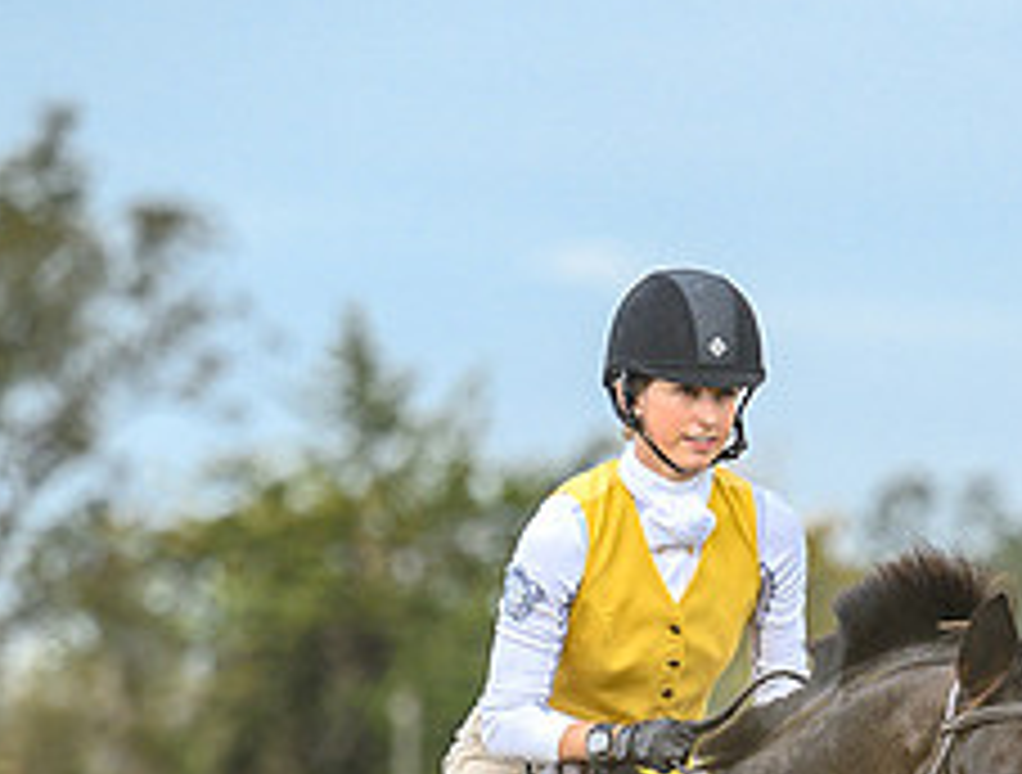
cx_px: 1030
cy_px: 935
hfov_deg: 3.7
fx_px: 16002
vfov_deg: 2.8
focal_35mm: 540
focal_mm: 165
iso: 400
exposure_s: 1/1000
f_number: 3.5
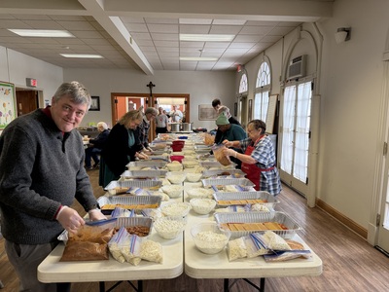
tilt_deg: -7.2
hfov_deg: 71.6
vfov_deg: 56.8
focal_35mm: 24
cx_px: 194
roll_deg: -0.4
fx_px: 270
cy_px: 146
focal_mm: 6.76
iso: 160
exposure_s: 1/60
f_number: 1.78
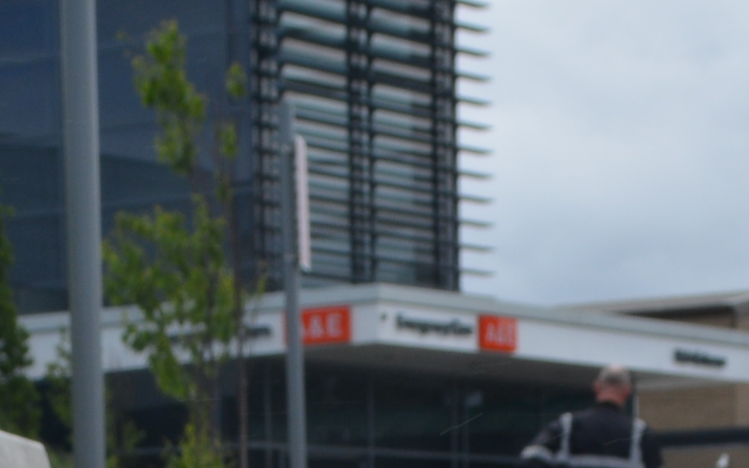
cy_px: 1164
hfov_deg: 12.3
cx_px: 61
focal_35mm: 169
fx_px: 3450
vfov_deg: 7.2
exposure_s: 1/250
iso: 110
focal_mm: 18
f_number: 8
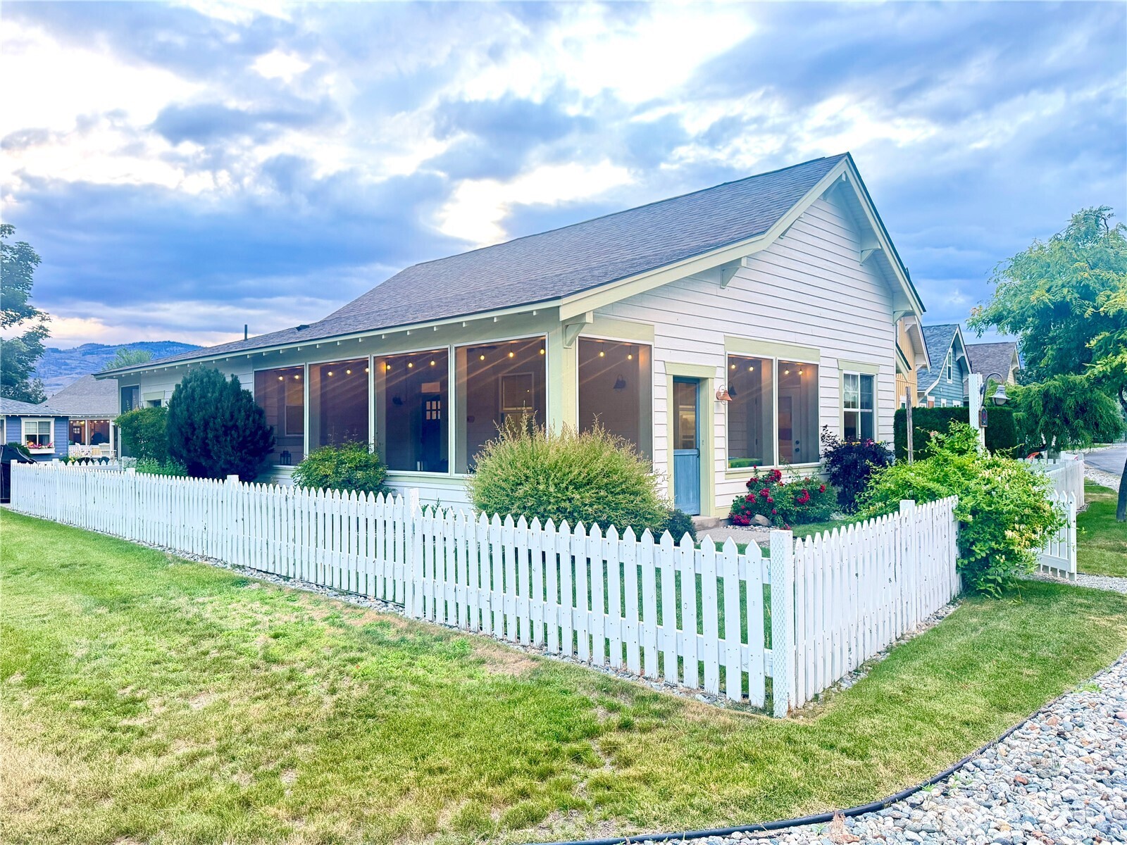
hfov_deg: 71.6
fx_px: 781
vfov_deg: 56.8
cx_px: 564
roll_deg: +0.5
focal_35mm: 24
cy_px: 422
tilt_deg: +0.2
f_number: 1.78
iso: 250
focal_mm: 6.76
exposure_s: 1/60
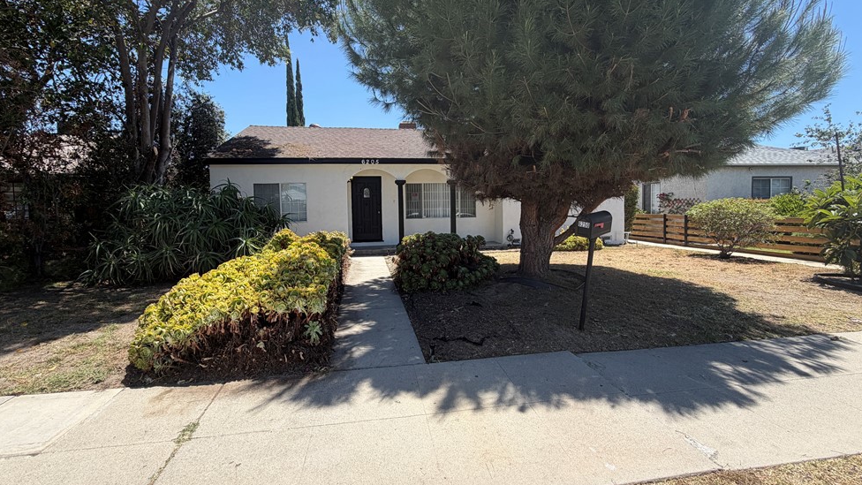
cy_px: 222
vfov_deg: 67.0
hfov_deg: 99.4
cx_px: 422
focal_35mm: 16
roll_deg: +1.0
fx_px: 366
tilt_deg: -2.1
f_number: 2.2
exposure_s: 1/770
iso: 32
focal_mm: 2.22
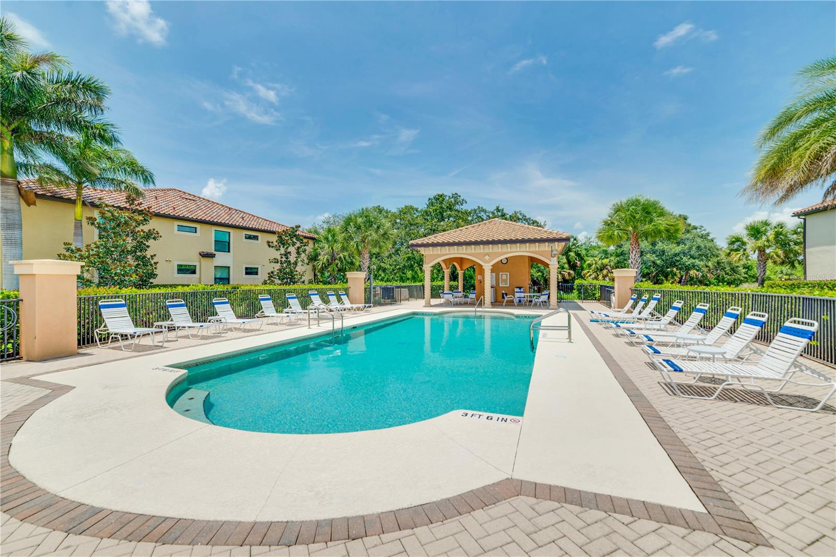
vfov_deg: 81.2
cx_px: 418
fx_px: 325
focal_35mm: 14
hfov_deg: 104.2
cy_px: 278
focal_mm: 14
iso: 100
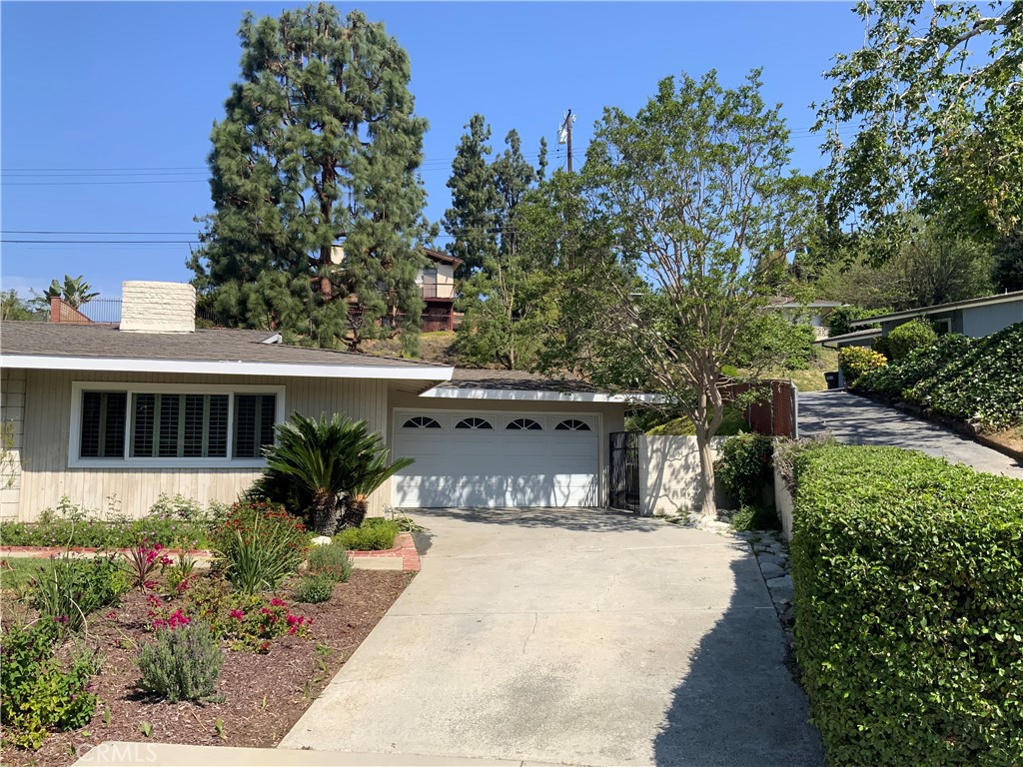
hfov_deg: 61.7
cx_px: 512
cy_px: 384
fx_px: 857
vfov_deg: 48.2
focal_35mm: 29
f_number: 1.8
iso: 16
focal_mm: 3
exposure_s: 1/1786
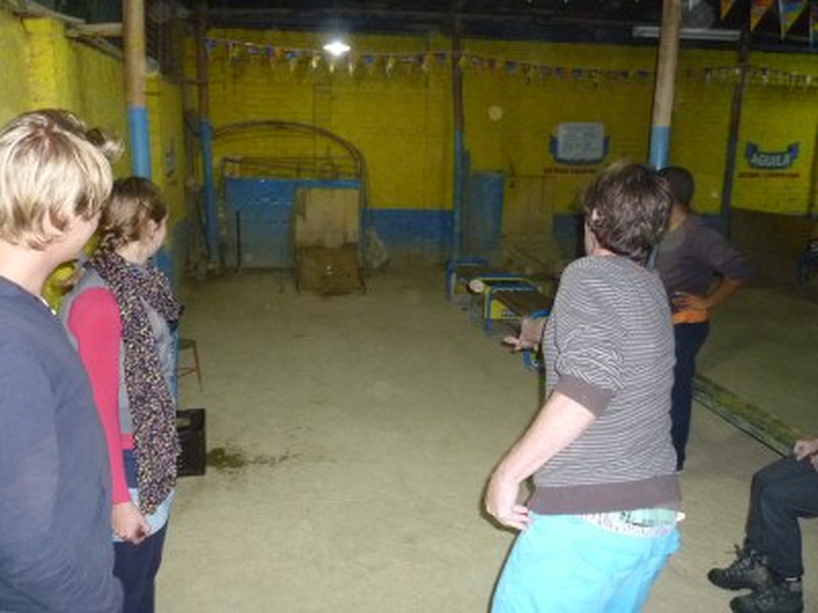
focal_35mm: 31
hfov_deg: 58.4
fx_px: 733
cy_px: 306
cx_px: 409
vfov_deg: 45.4
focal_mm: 5.5
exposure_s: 1/30
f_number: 2.8
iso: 400
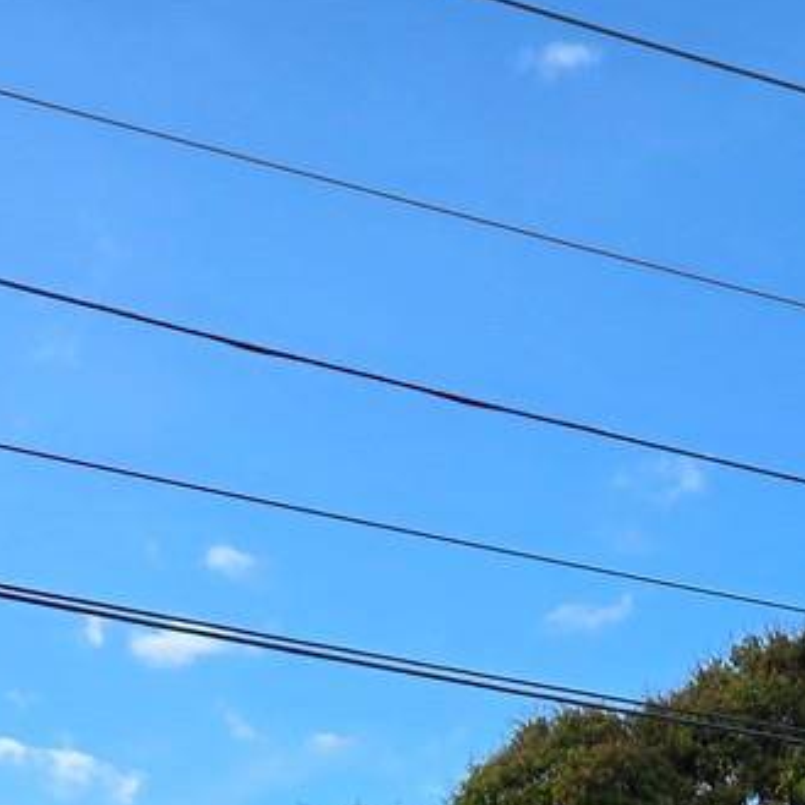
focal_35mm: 99
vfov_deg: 15.3
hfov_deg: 17.3
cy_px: 1412
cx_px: 719
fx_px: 2605
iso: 25
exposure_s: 1/1036
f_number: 1.8
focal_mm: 5.4
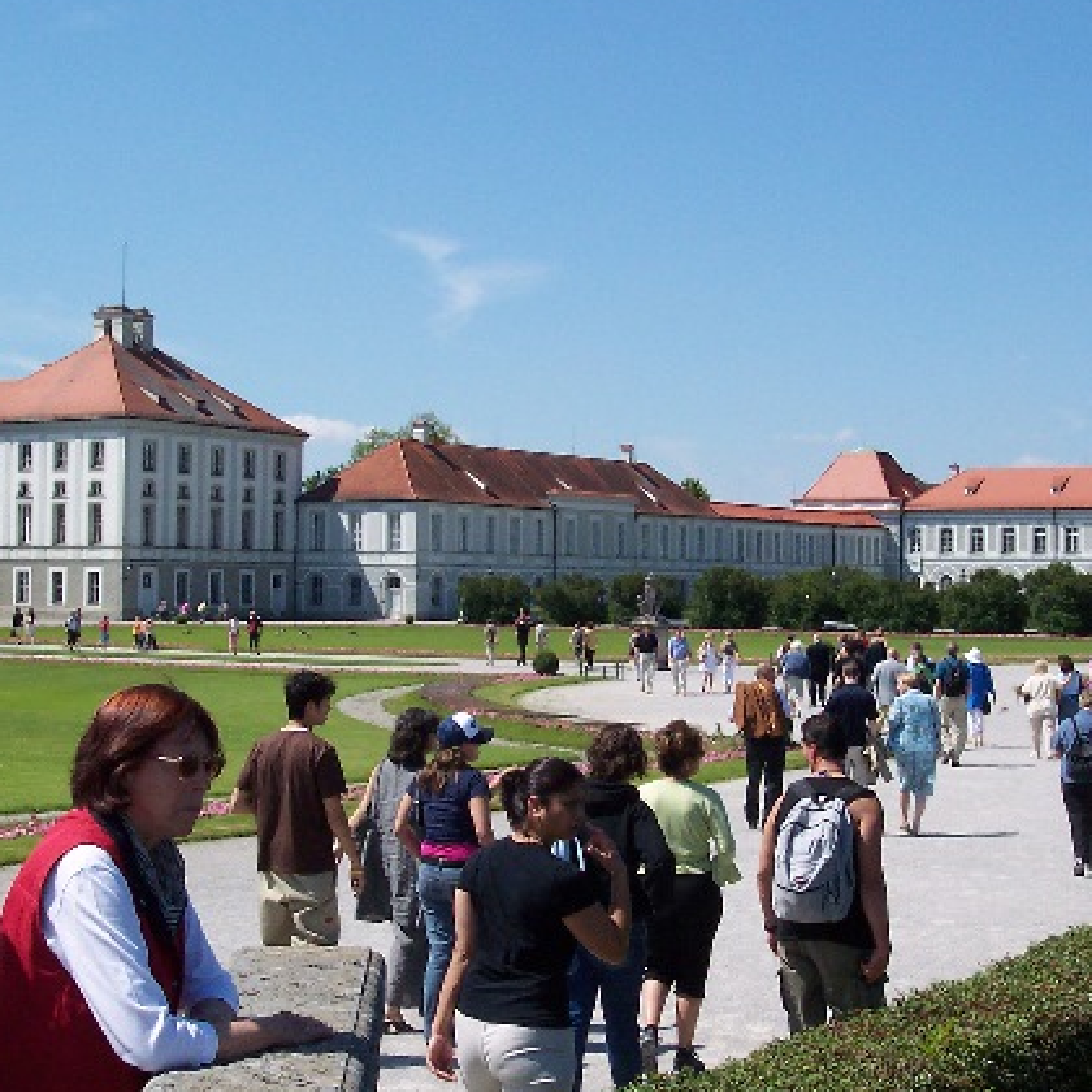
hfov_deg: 26.9
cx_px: 593
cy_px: 450
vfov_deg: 26.8
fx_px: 2284
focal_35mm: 64
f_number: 4.8
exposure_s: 1/1000
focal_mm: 8
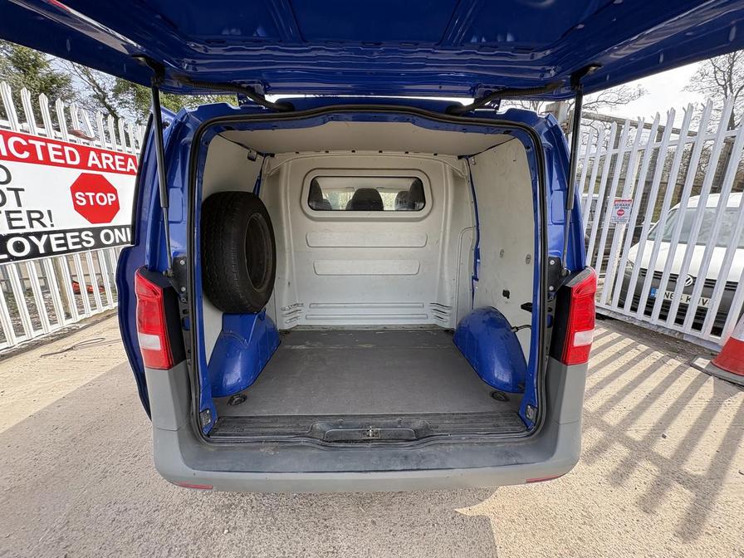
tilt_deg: -12.8
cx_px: 372
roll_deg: -4.1
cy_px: 279
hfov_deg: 102.1
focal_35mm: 14
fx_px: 301
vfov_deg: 85.7
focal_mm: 2.22
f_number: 2.2
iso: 64
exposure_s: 1/237
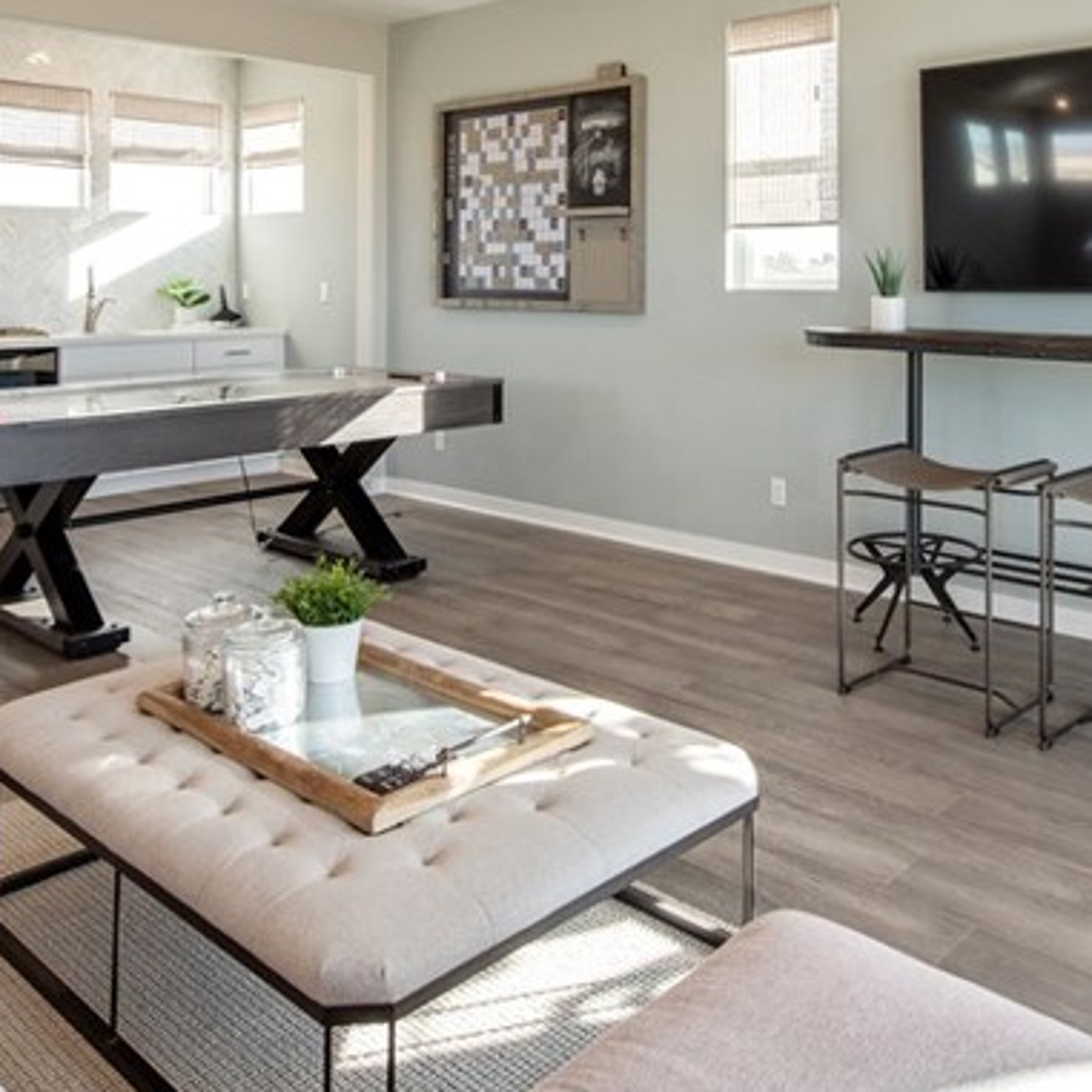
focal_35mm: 32
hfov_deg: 50.7
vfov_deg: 48.6
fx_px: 1142
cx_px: 659
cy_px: 239
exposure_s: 1/125
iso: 360
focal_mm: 14
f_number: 5.6
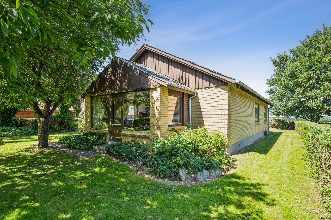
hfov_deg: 90.0
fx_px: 165
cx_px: 166
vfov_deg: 67.4
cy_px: 110
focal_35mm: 18
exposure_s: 1/640
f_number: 7.1
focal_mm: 18
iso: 800
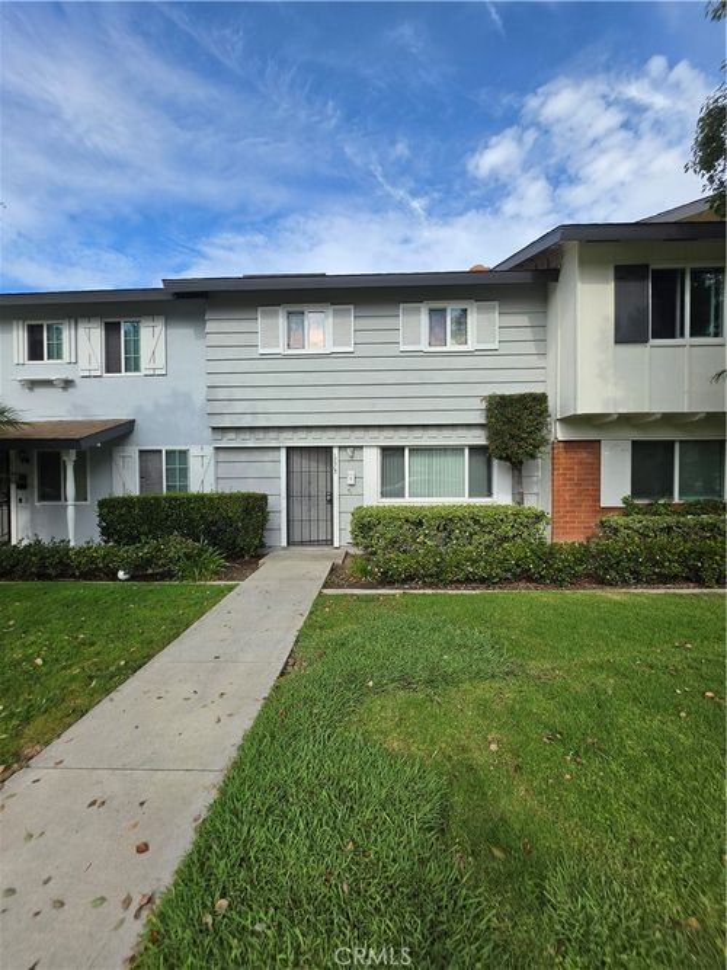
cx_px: 364
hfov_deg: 89.9
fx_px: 364
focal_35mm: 13
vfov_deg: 106.2
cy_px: 485
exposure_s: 1/1354
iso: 32
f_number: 1.9
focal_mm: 2.2
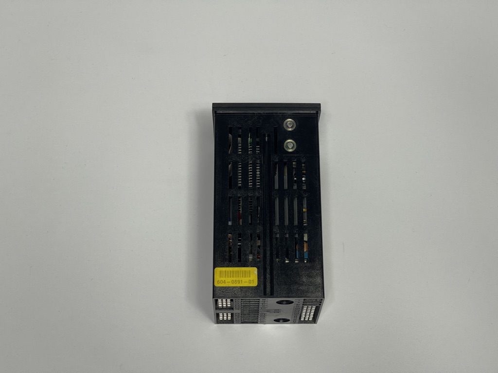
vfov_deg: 22.9
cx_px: 249
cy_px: 186
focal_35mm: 64
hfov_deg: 30.3
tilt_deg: -66.7
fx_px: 921
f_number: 2.2
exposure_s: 1/100
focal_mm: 7.5
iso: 64
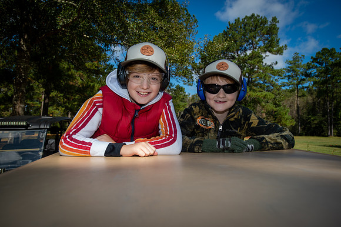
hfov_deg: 69.4
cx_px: 170
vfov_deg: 49.5
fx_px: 246
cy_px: 114
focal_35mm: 26
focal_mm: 26
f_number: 5.6
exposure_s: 1/250
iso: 80
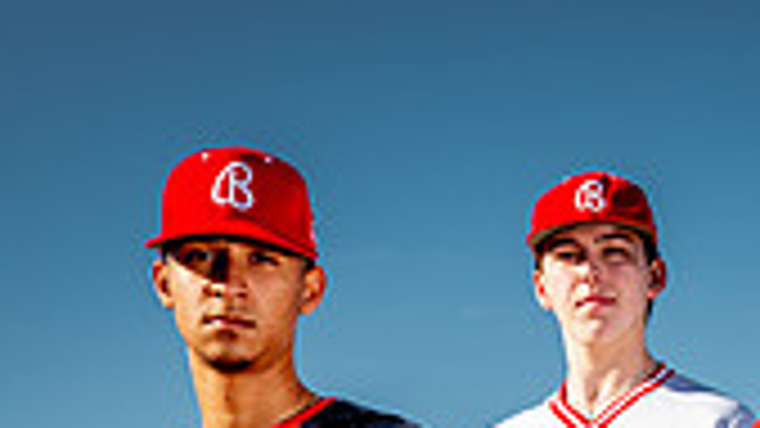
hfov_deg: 16.6
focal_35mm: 128
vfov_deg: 8.7
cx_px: 621
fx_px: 2579
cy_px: 991
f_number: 6.3
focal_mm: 46
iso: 100
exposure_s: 1/250
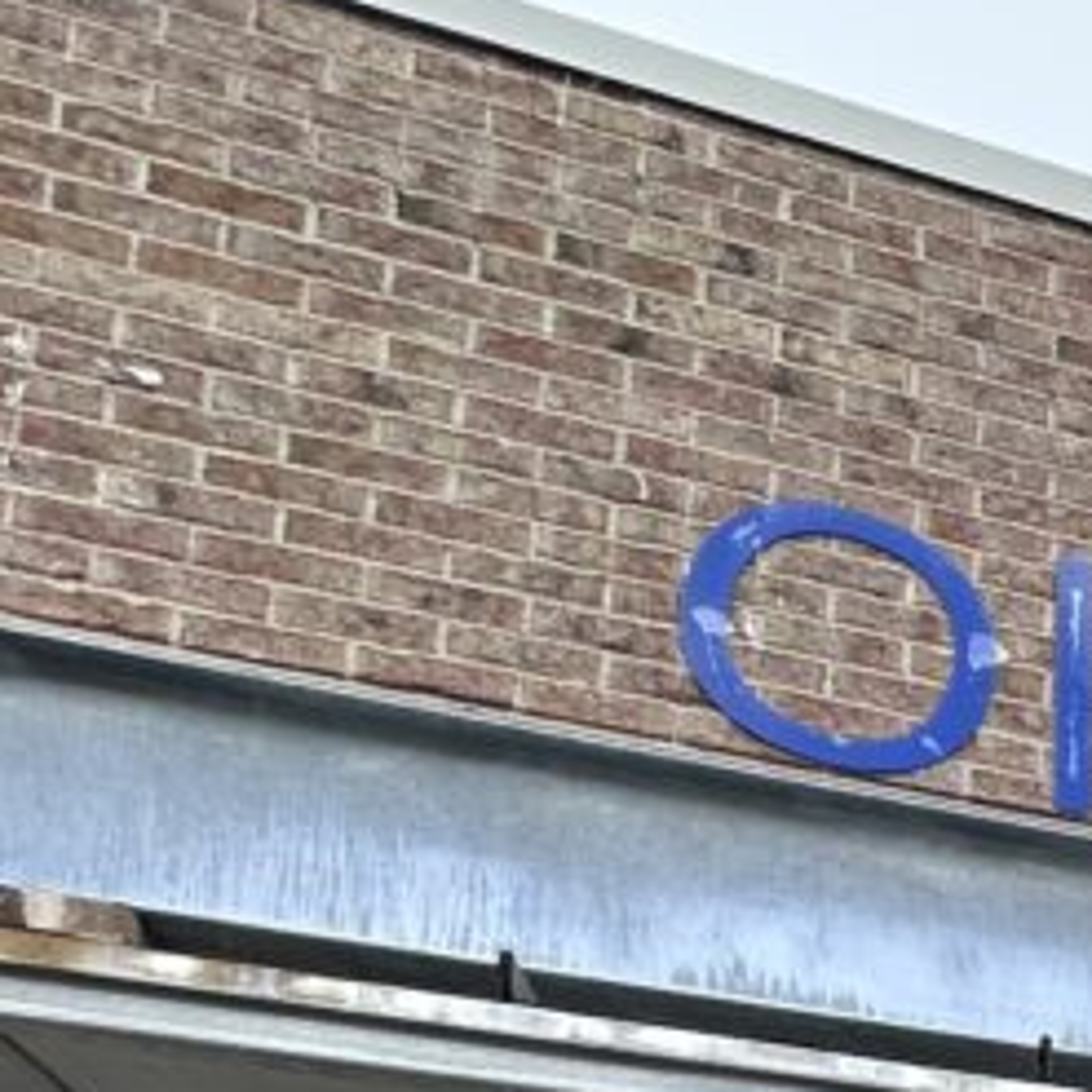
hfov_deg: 20.6
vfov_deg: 21.8
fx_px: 2141
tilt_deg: +13.4
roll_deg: +2.7
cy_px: 1791
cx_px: 1936
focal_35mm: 60
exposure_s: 1/443
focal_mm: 2.22
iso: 40
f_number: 2.2
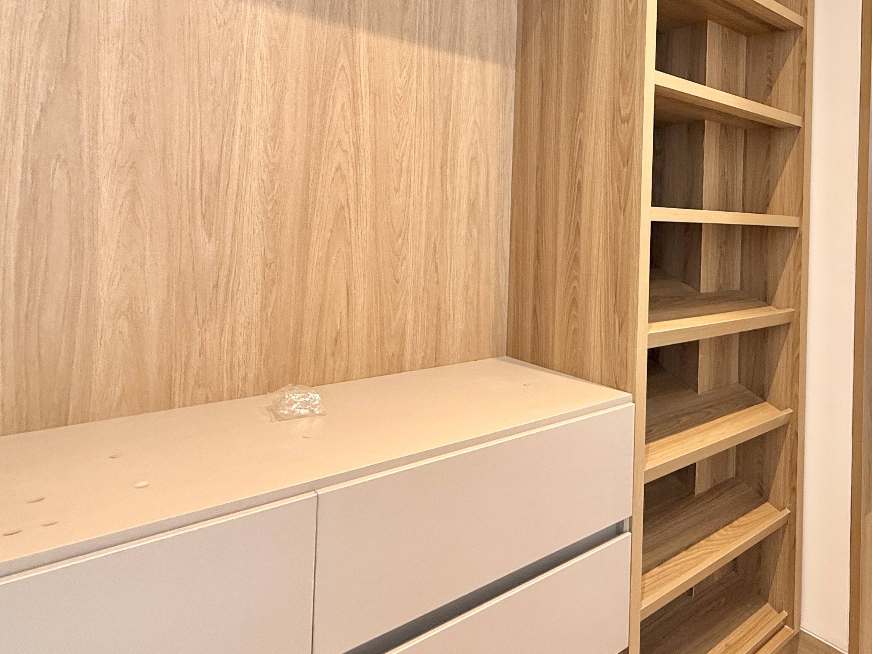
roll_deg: -1.4
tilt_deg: +1.0
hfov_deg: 67.3
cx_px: 693
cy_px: 222
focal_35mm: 23
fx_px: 579
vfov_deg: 57.7
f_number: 2.2
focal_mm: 2.22
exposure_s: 1/60
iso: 320
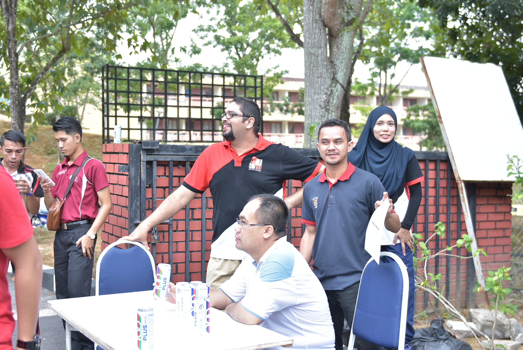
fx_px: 698
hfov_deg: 41.1
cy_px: 175
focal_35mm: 48
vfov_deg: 28.1
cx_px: 262
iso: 400
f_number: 2.8
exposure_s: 1/500
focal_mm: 32
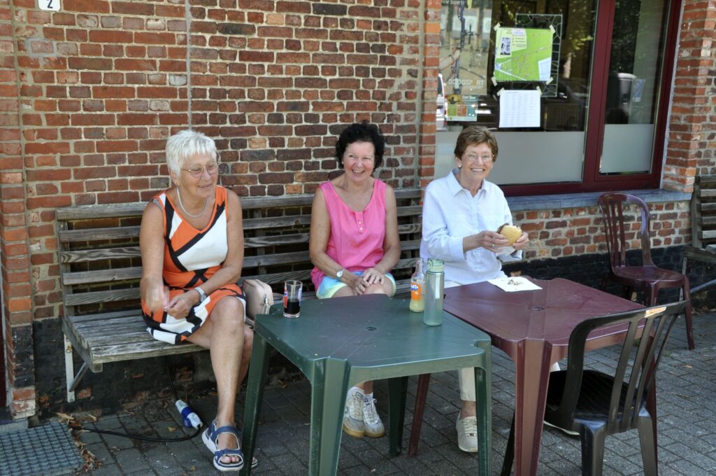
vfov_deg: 34.1
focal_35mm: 39
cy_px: 238
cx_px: 358
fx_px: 775
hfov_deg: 49.6
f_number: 8
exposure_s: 1/60
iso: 200
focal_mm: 26
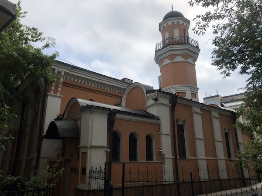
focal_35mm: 28
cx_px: 131
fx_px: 212
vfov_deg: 49.7
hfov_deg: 63.4
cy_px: 98
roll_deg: +0.3
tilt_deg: +17.2
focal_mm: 3.99
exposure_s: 1/5348
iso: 20
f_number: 1.8
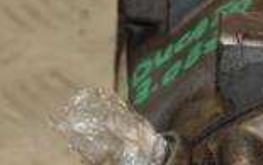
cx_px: 238
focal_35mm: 444
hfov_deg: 4.7
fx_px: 3183
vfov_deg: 3.0
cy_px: 206
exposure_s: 1/200
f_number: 5.6
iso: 800
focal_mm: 75
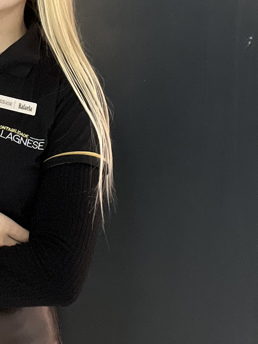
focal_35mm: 73
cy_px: 56
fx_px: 725
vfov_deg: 26.1
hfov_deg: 19.5
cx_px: -6
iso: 400
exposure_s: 1/40
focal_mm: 2.71
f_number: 2.2
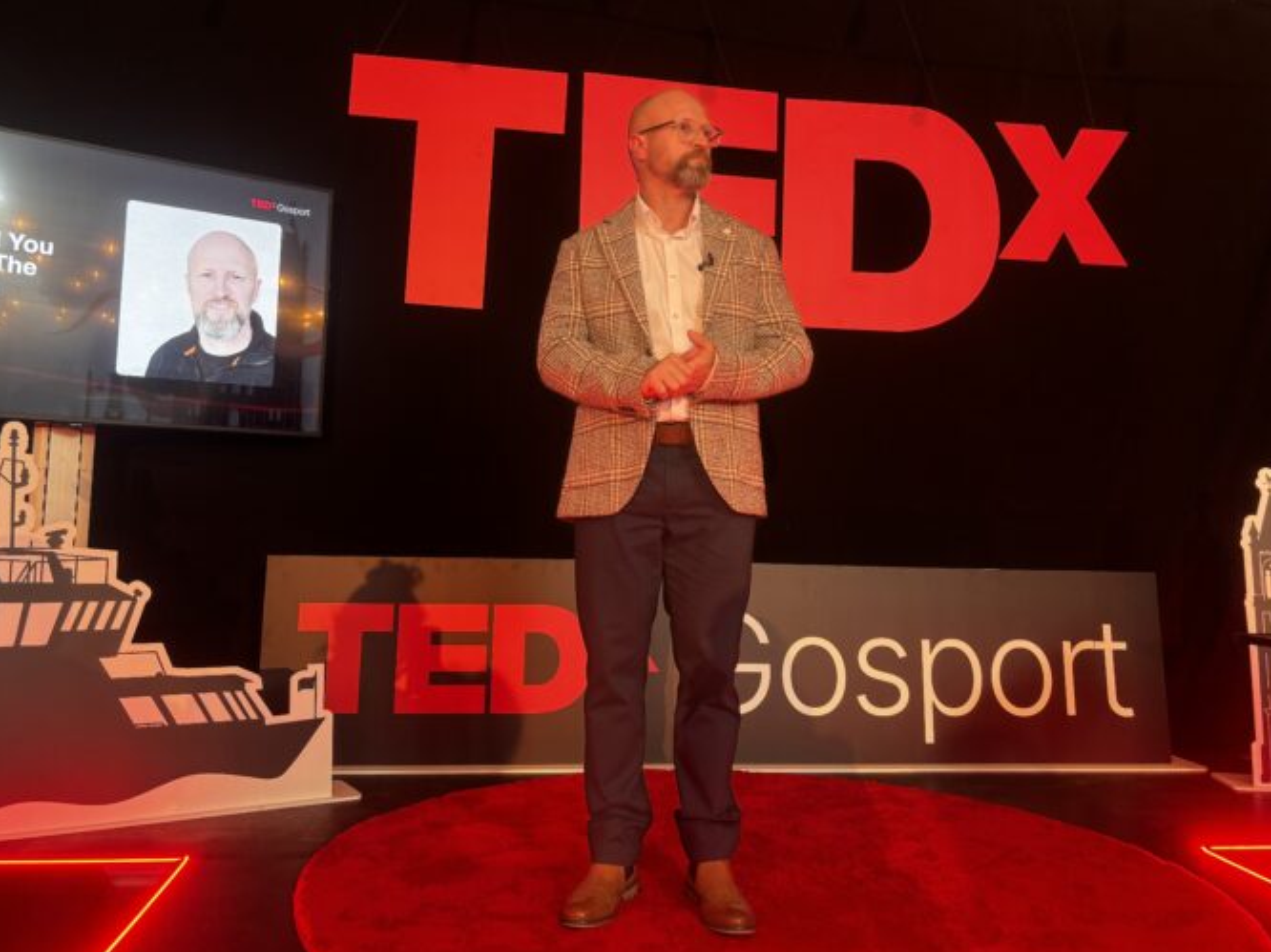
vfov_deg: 46.7
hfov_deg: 59.9
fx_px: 1101
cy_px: 424
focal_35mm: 30
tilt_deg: +5.7
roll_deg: -2.0
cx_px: 603
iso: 80
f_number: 1.6
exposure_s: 1/50
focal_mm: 5.96
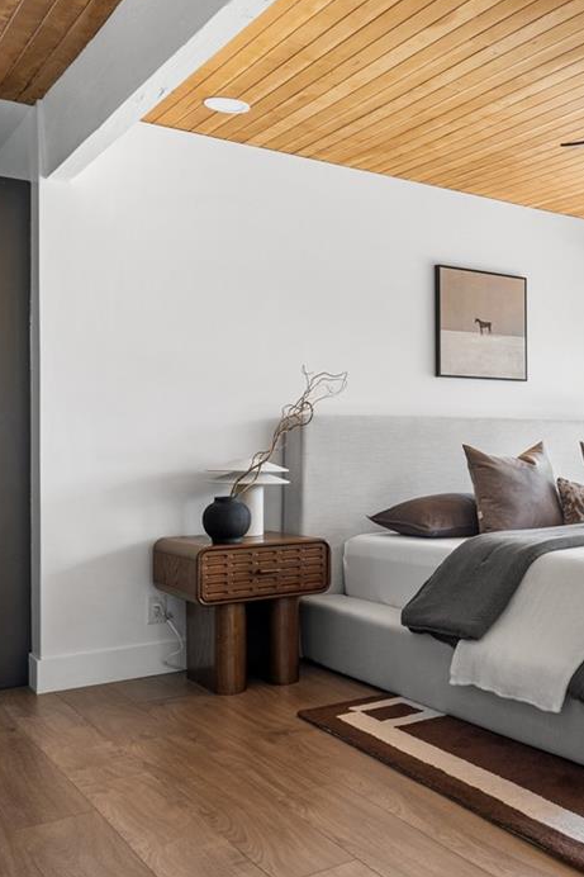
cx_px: 593
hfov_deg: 32.8
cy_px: 459
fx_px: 901
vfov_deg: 51.9
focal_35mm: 37
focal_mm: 16
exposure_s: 1/4
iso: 125
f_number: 9
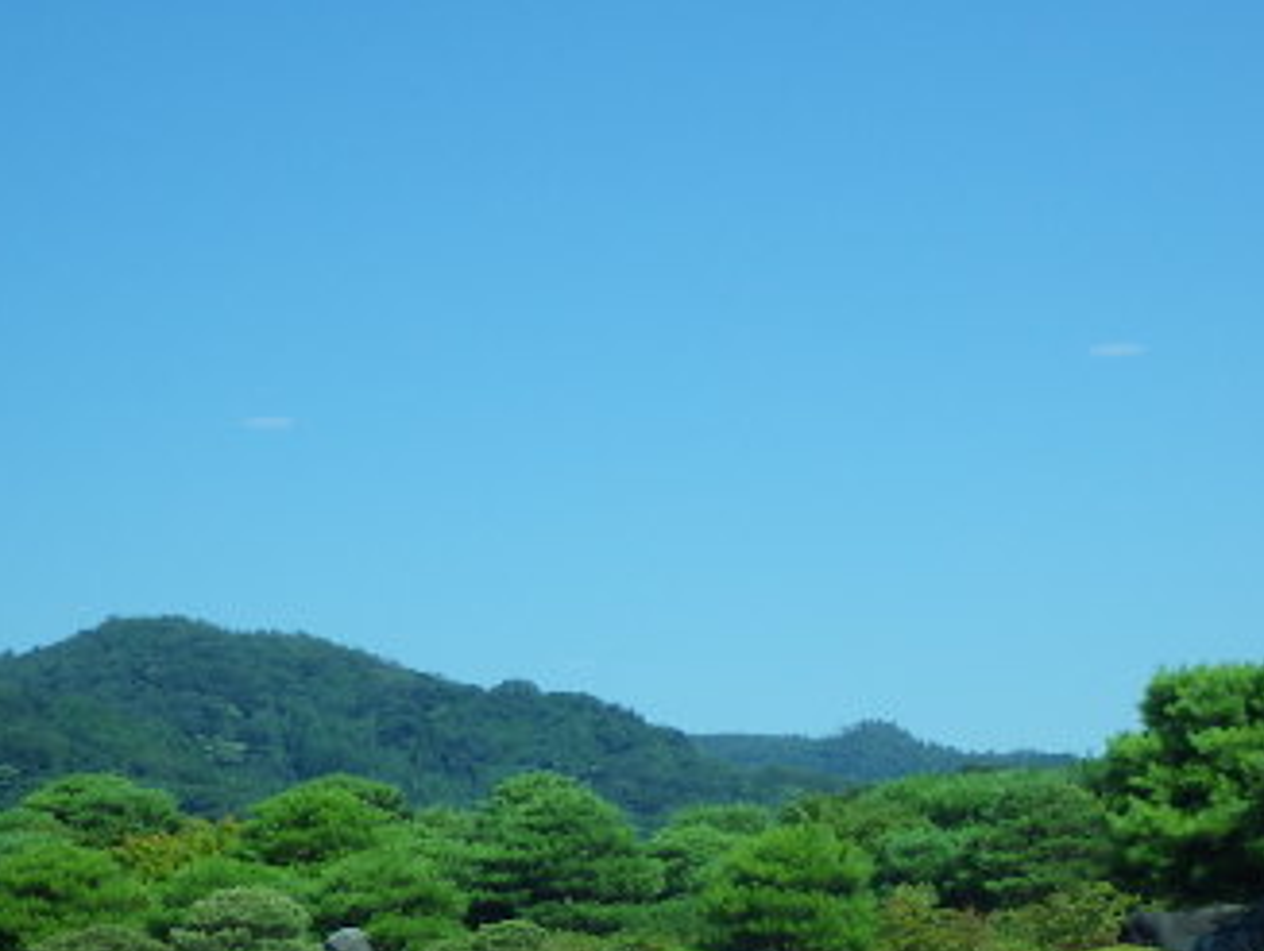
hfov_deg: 22.7
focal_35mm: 86
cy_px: 820
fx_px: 3144
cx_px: 657
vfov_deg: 17.0
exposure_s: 1/640
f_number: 4
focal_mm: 7.9
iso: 125
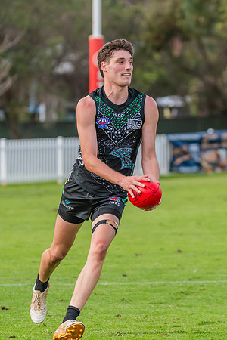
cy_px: 151
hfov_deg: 3.7
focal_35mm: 369
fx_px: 3489
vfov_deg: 5.6
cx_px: 123
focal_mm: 220
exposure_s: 1/1600
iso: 800
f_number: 5.6
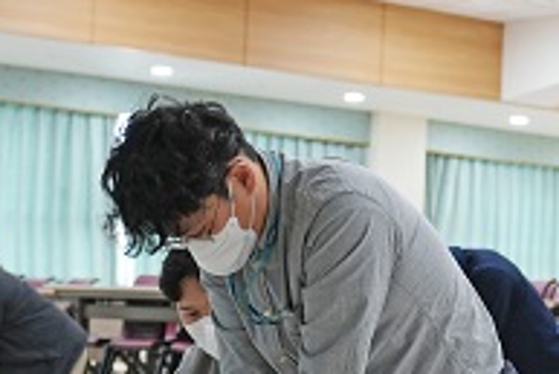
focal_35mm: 116
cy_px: 331
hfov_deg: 17.6
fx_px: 1803
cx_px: 379
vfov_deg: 11.8
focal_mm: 35
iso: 400
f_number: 2.8
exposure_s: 1/60
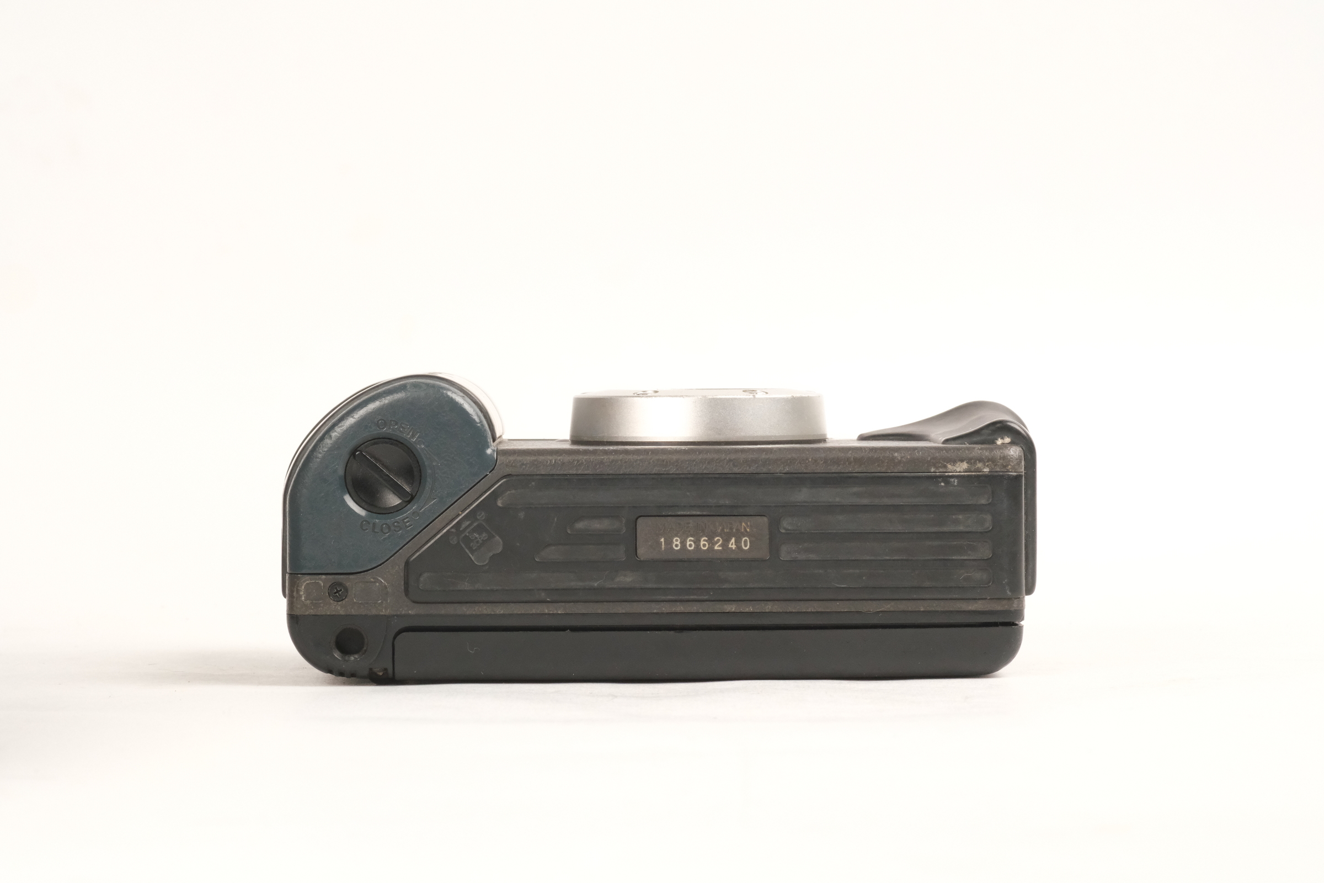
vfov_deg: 15.2
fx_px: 3310
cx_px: 662
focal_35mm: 90
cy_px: 442
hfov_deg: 22.6
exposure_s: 1/60
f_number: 14
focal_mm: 60
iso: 3200
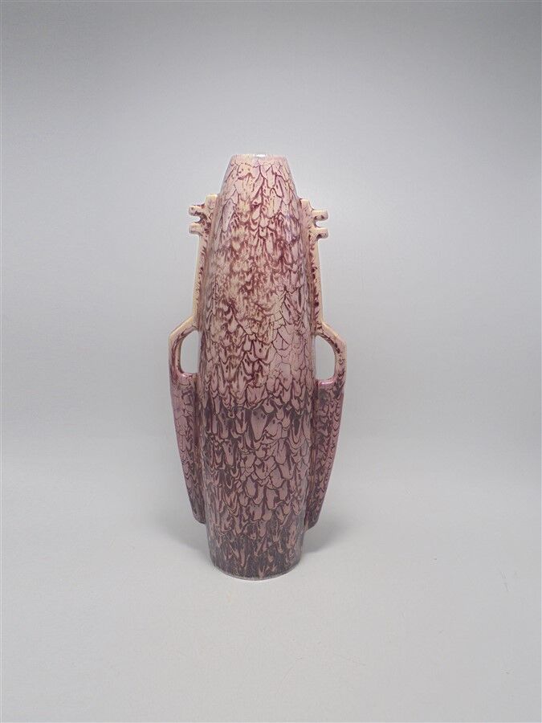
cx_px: 271
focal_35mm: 29
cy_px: 362
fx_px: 605
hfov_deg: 48.2
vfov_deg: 61.7
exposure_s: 1/80
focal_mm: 5.3
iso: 100
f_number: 3.7
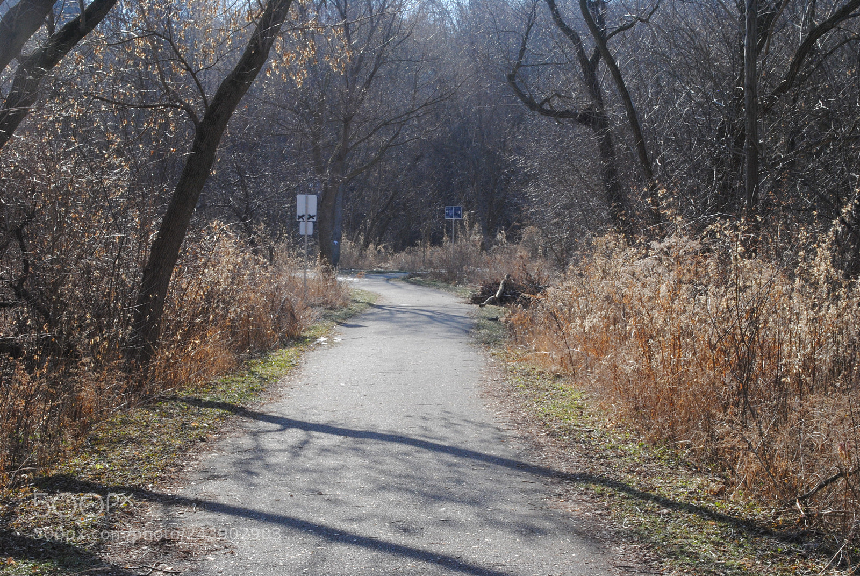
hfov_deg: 29.8
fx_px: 1614
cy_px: 288
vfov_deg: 20.2
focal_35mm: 68
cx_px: 430
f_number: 20
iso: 400
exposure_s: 1/100
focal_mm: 45
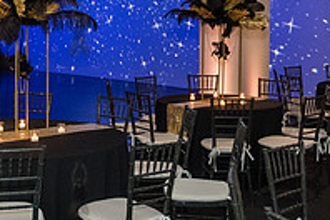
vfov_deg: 18.9
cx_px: 78
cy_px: 26
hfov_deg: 28.0
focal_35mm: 71
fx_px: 651
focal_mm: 24
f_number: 3.5
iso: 4000
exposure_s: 1/160
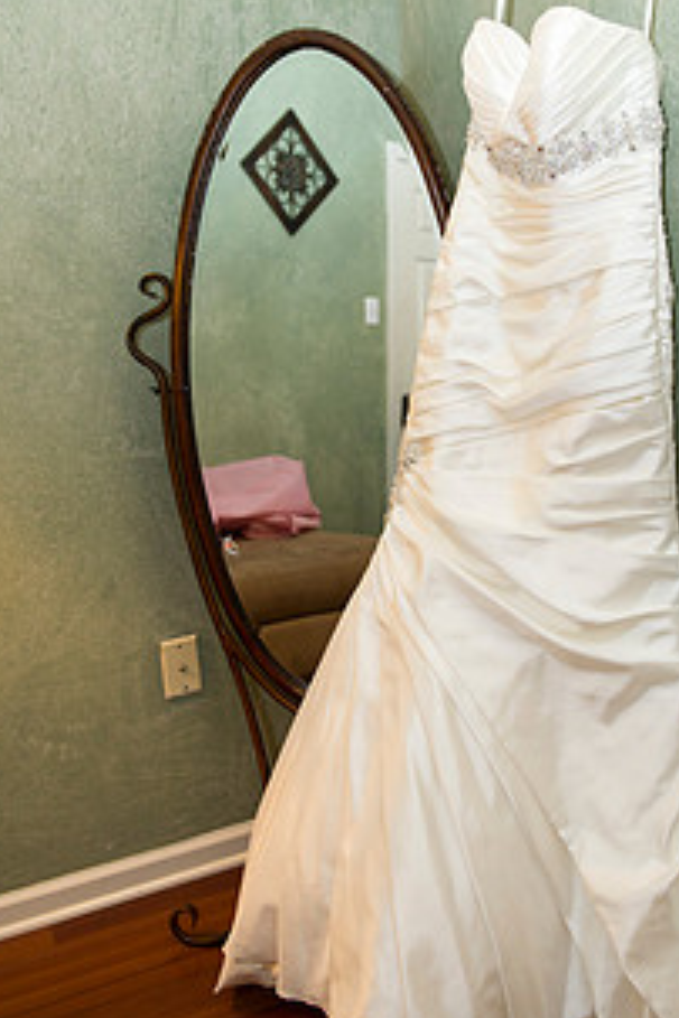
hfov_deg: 31.1
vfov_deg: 45.4
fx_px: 1216
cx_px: 425
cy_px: 450
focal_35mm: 43
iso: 800
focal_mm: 29
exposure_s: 1/100
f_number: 3.5
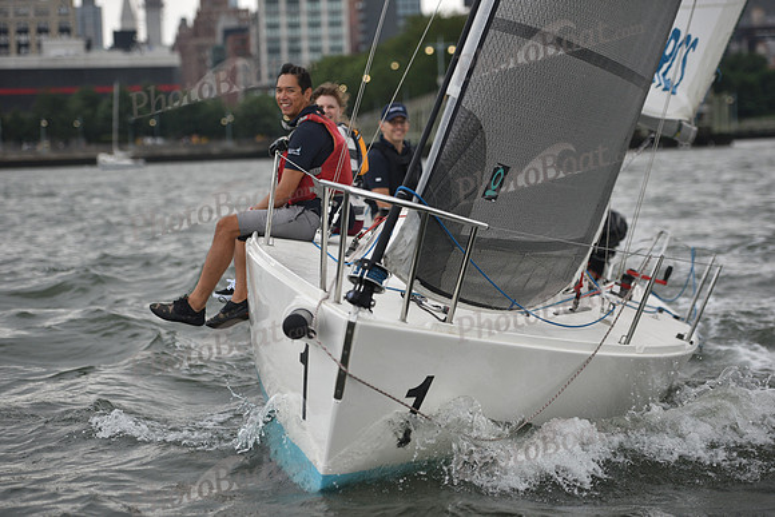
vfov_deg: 14.0
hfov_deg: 20.8
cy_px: 258
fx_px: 2110
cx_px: 388
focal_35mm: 98
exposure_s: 1/1250
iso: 320
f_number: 2.8
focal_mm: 98
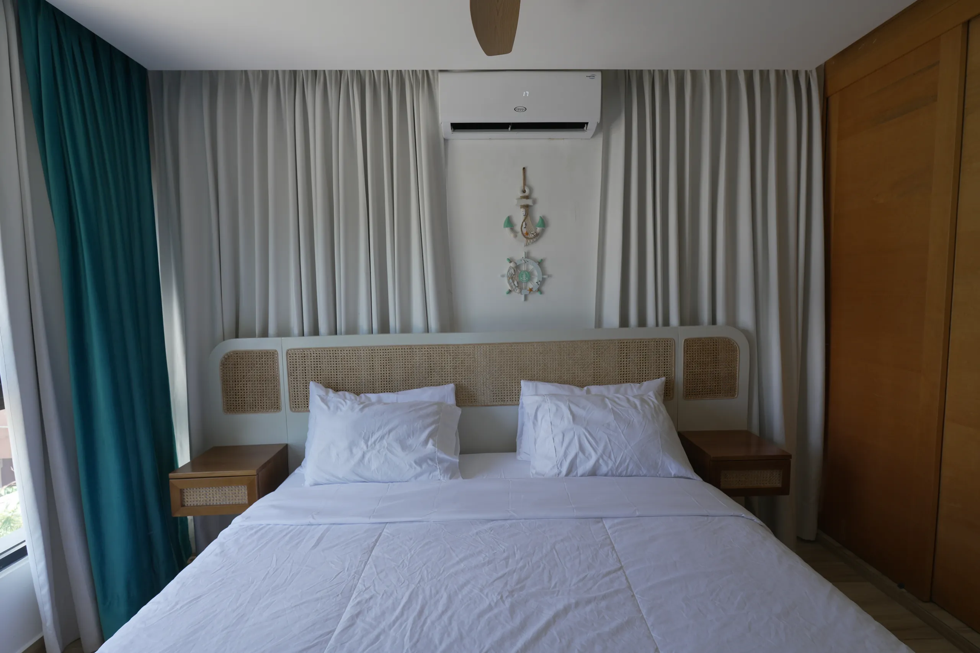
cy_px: 326
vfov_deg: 72.1
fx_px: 449
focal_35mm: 16
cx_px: 490
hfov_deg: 95.0
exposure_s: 1/125
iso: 125
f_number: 4
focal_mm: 11
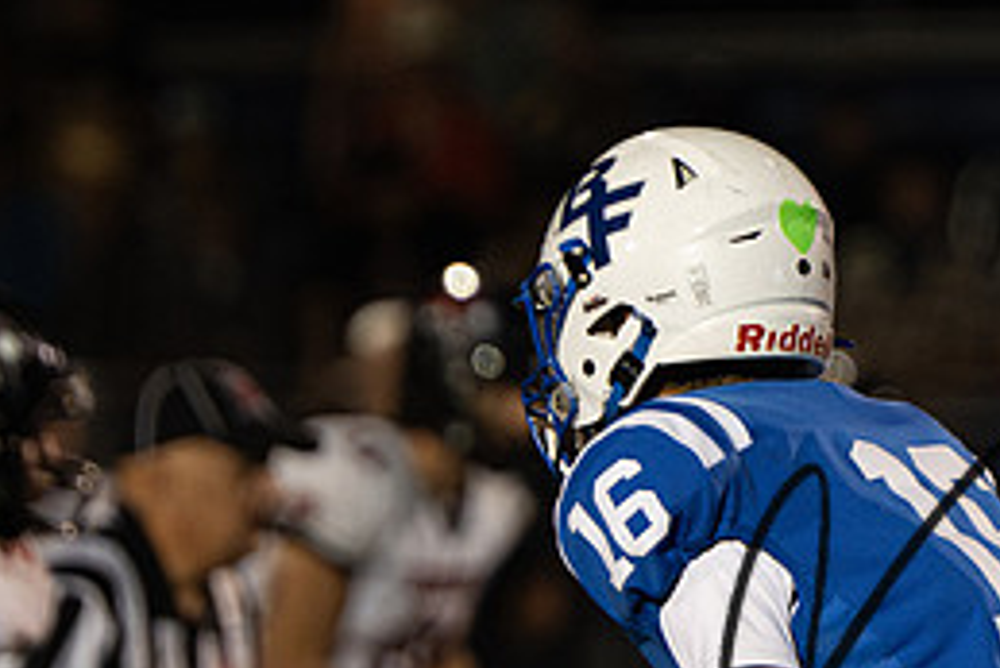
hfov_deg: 2.0
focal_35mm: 1007
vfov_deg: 1.4
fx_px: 27987
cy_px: 557
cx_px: 1014
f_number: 2.8
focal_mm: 200
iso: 2500
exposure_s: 1/1000
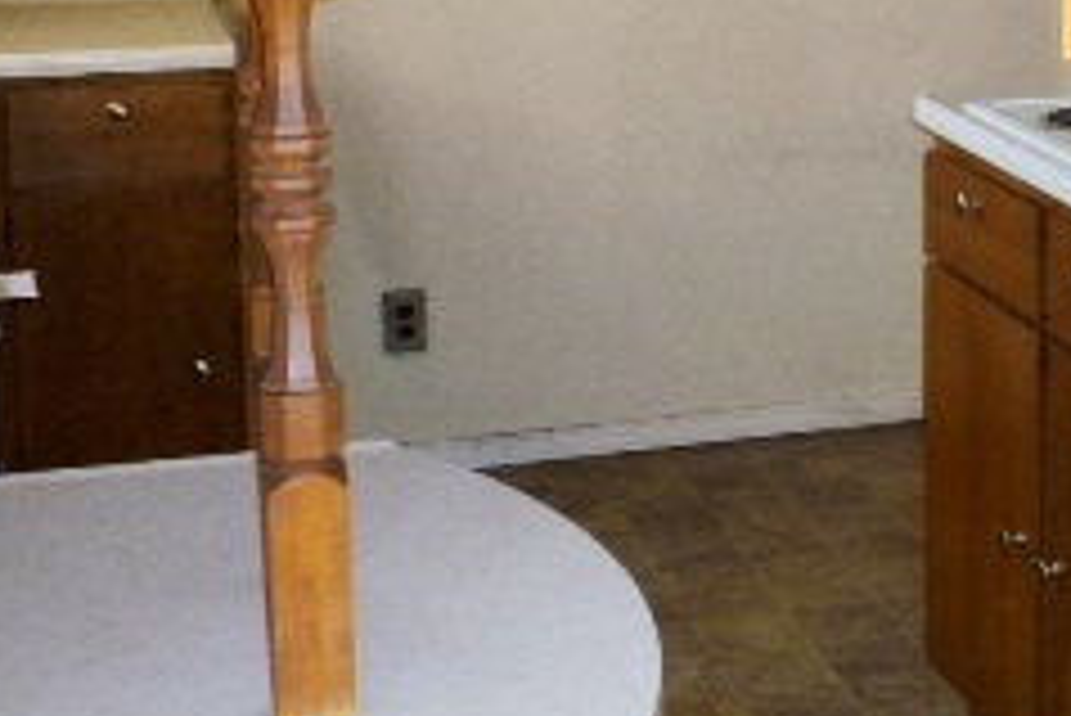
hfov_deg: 23.4
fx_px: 2411
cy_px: 27
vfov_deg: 16.6
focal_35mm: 81
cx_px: 1202
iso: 100
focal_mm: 5.2
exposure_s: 1/30
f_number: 3.3
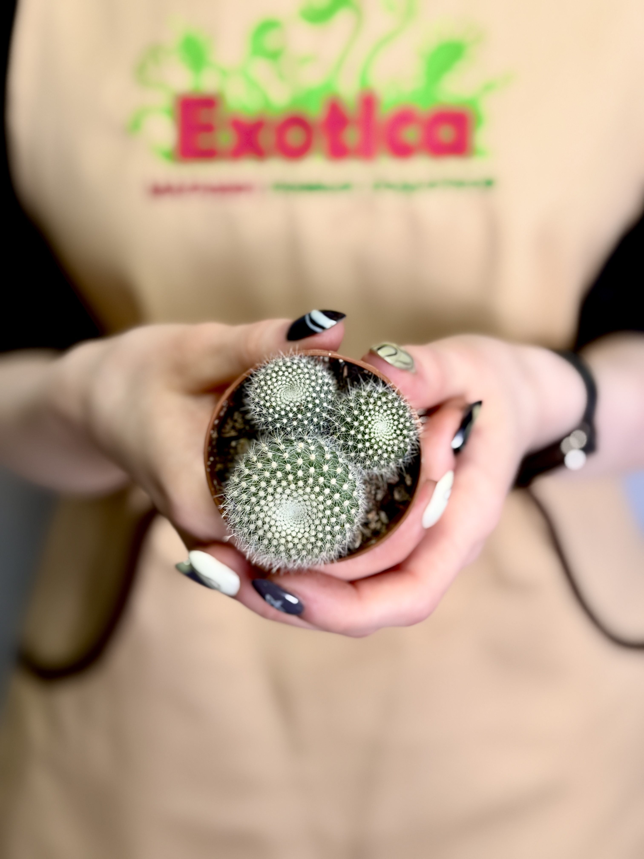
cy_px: 430
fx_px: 1191
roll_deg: -0.5
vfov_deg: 39.7
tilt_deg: -26.0
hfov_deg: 30.3
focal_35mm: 48
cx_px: 322
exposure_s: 1/125
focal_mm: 6.76
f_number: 1.78
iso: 50
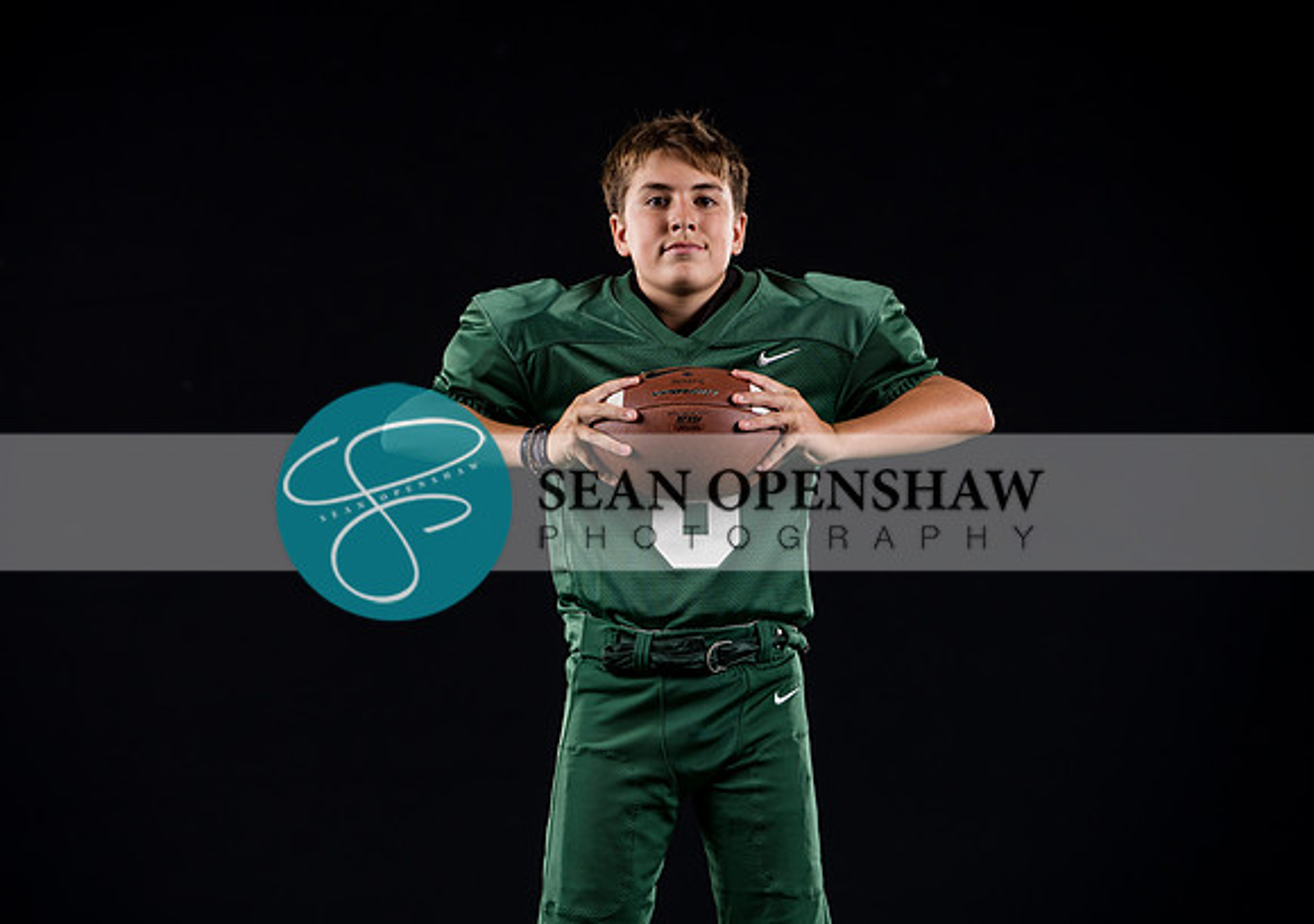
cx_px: 590
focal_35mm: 133
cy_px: 441
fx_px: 4949
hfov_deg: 15.1
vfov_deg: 10.7
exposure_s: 1/125
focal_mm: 123
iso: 200
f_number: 3.5
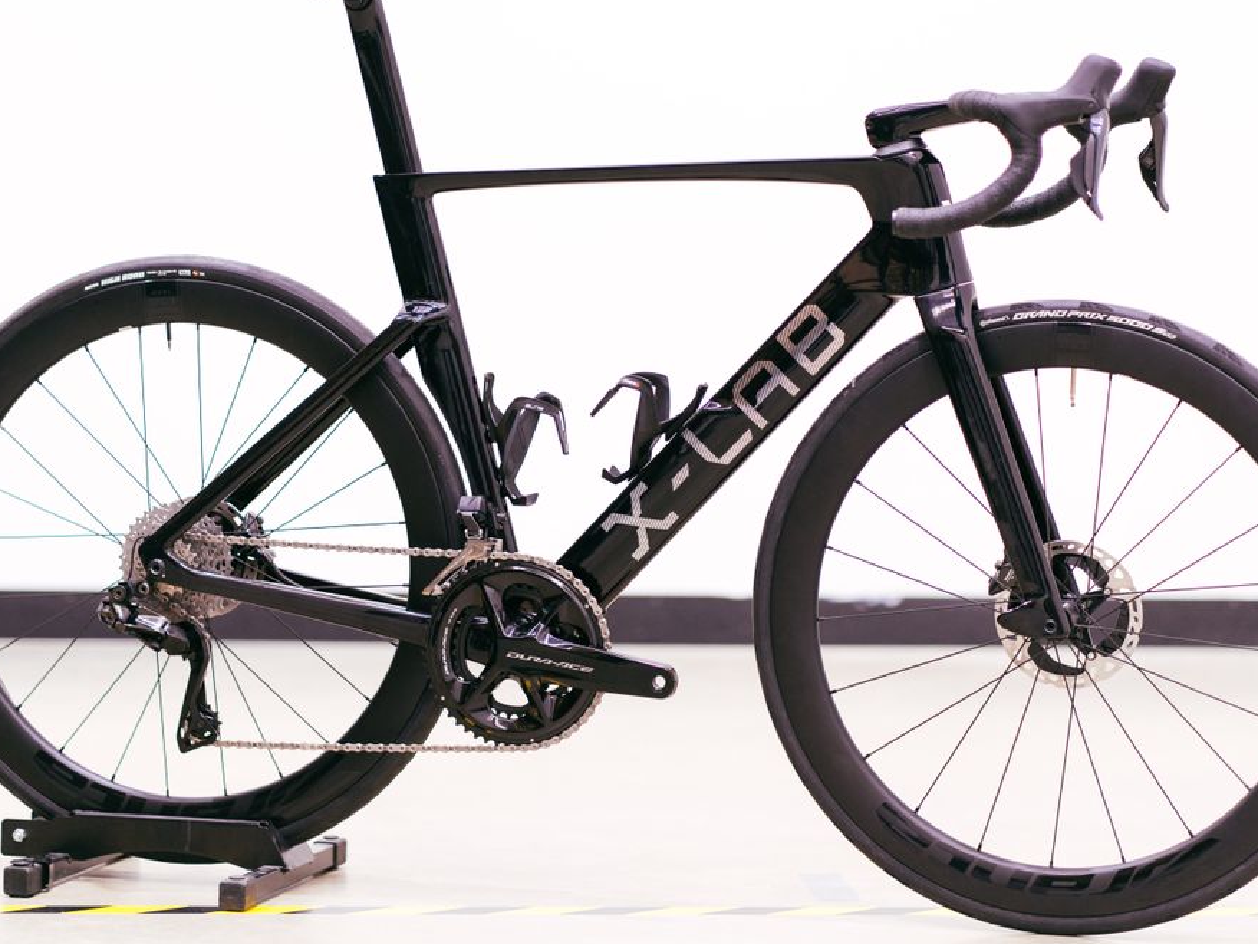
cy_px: 428
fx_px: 4070
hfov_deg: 17.6
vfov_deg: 13.2
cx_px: 640
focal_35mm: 112
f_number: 2
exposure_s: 1/100
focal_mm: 85
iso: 200
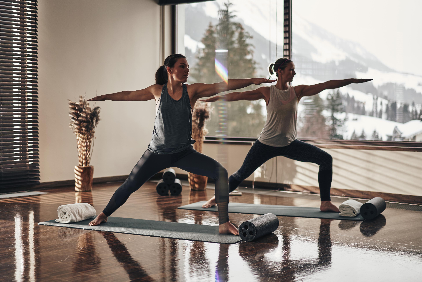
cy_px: 141
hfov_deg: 36.2
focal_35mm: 55
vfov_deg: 24.6
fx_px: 645
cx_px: 211
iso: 400
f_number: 1.8
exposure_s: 1/200
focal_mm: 55
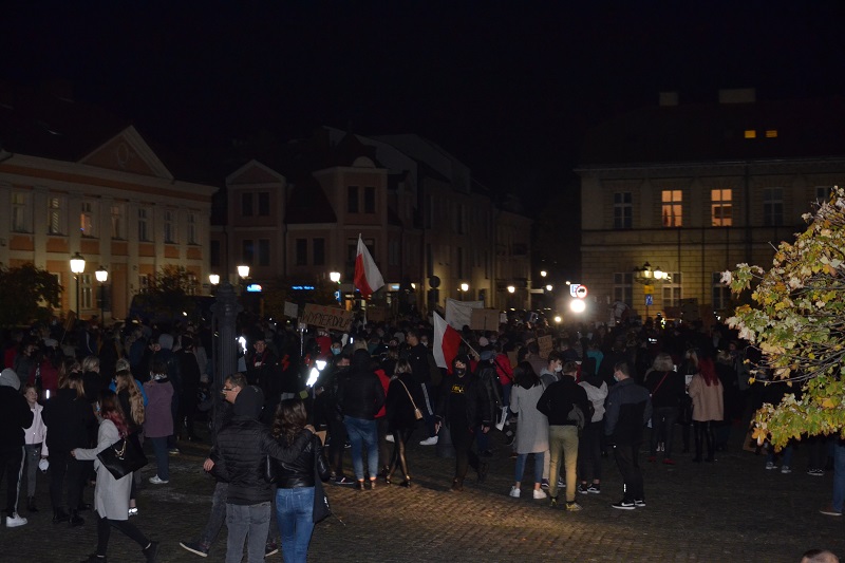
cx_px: 422
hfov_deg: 41.1
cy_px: 282
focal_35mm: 48
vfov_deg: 28.1
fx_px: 1126
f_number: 4.2
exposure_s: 1/60
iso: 1400
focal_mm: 32
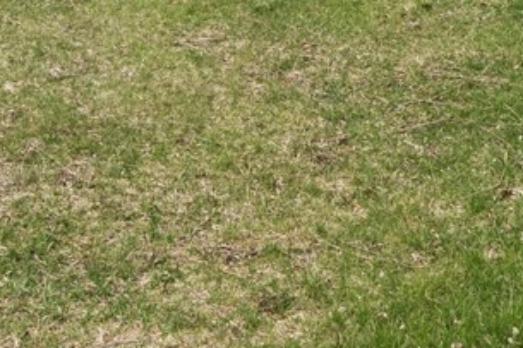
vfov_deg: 13.3
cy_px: -345
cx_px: 135
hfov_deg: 22.7
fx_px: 1292
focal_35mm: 89
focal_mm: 16
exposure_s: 1/100
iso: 500
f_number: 9
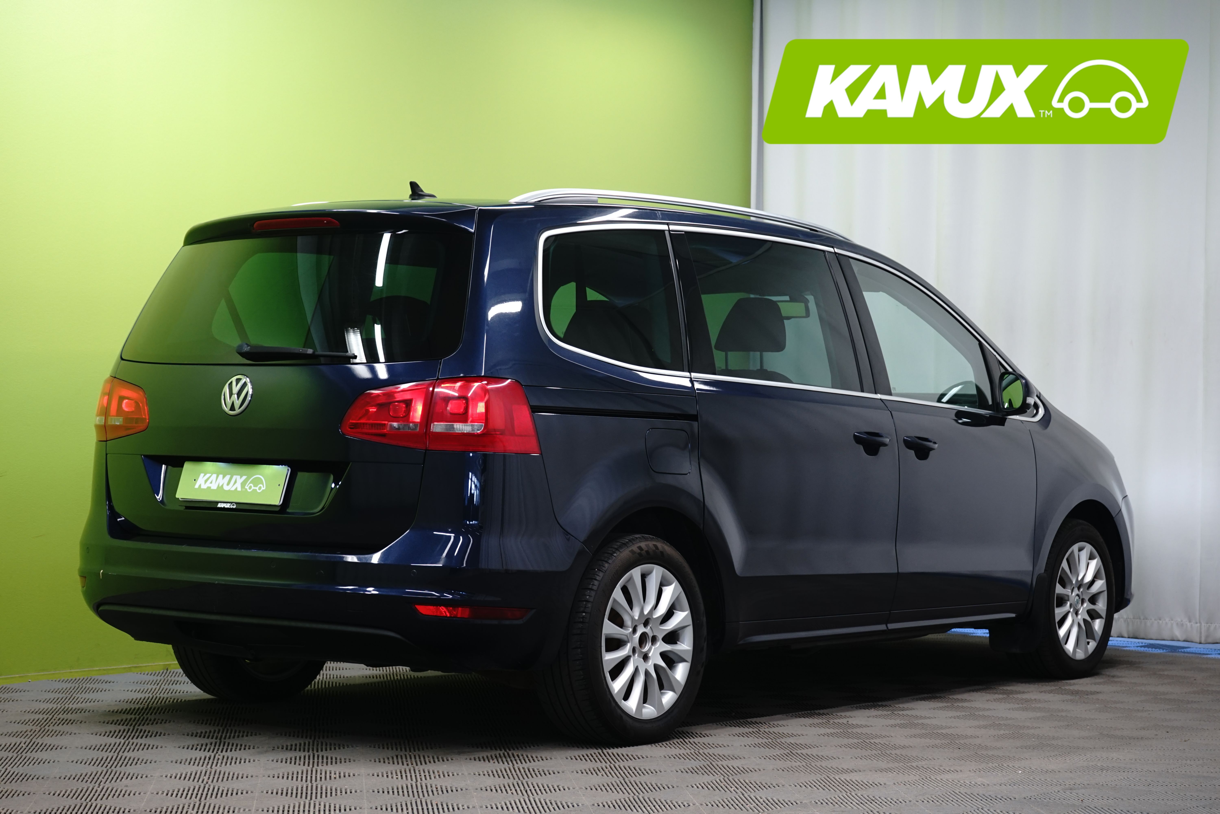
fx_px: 2372
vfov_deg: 19.5
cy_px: 407
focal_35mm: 70
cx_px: 610
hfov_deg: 28.8
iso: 500
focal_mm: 70
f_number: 8
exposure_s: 1/6
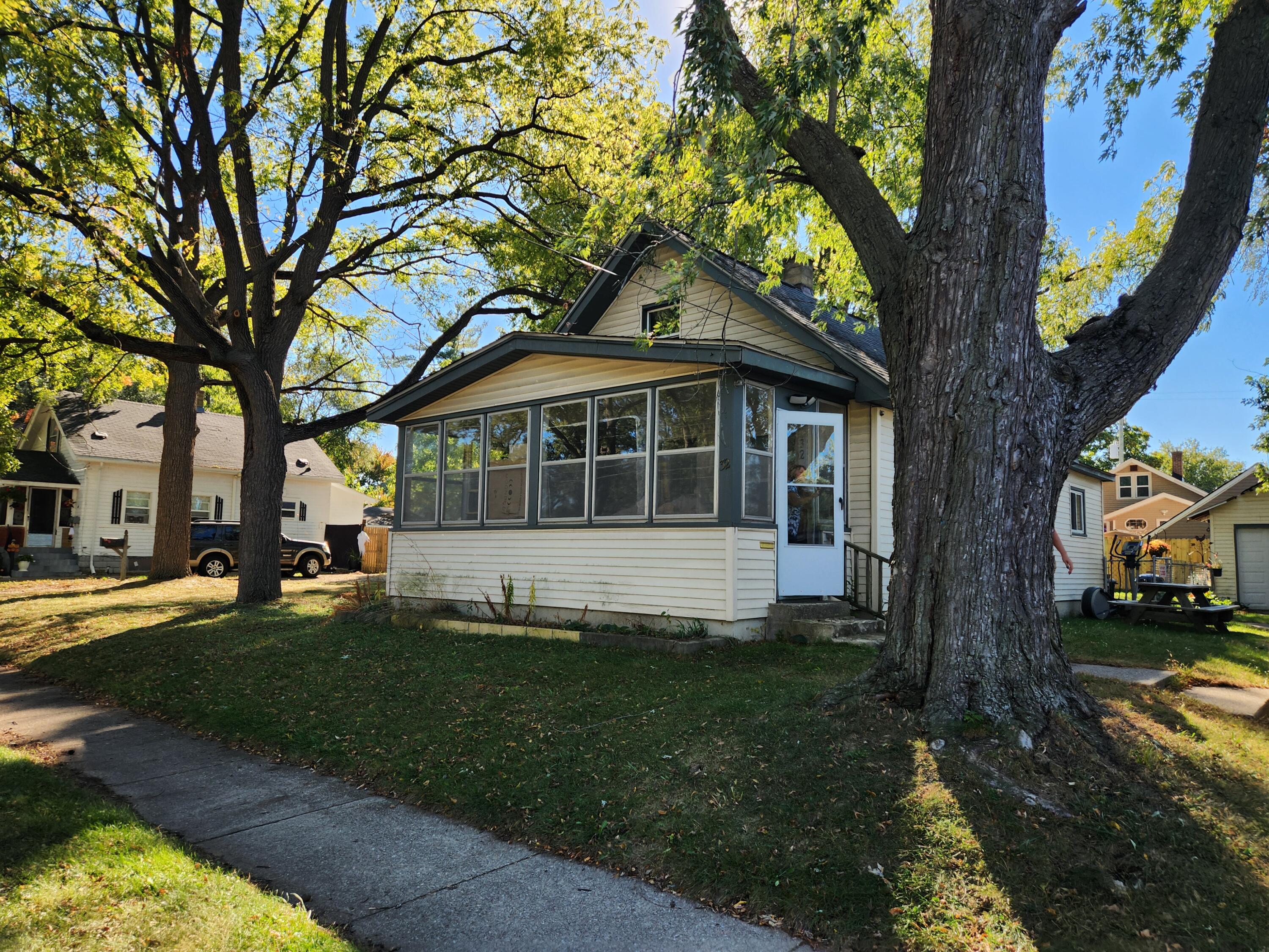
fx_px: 843
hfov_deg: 73.9
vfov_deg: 58.9
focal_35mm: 23
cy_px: 476
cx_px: 634
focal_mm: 5.4
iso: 20
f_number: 1.8
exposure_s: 1/407
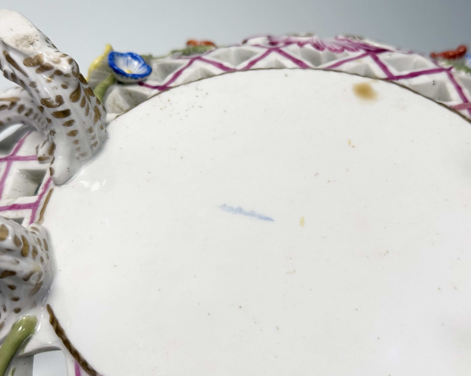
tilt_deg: -59.4
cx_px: 244
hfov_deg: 36.7
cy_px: 188
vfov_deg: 29.7
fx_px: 711
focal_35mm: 51
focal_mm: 6.76
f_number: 1.78
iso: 50
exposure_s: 1/195
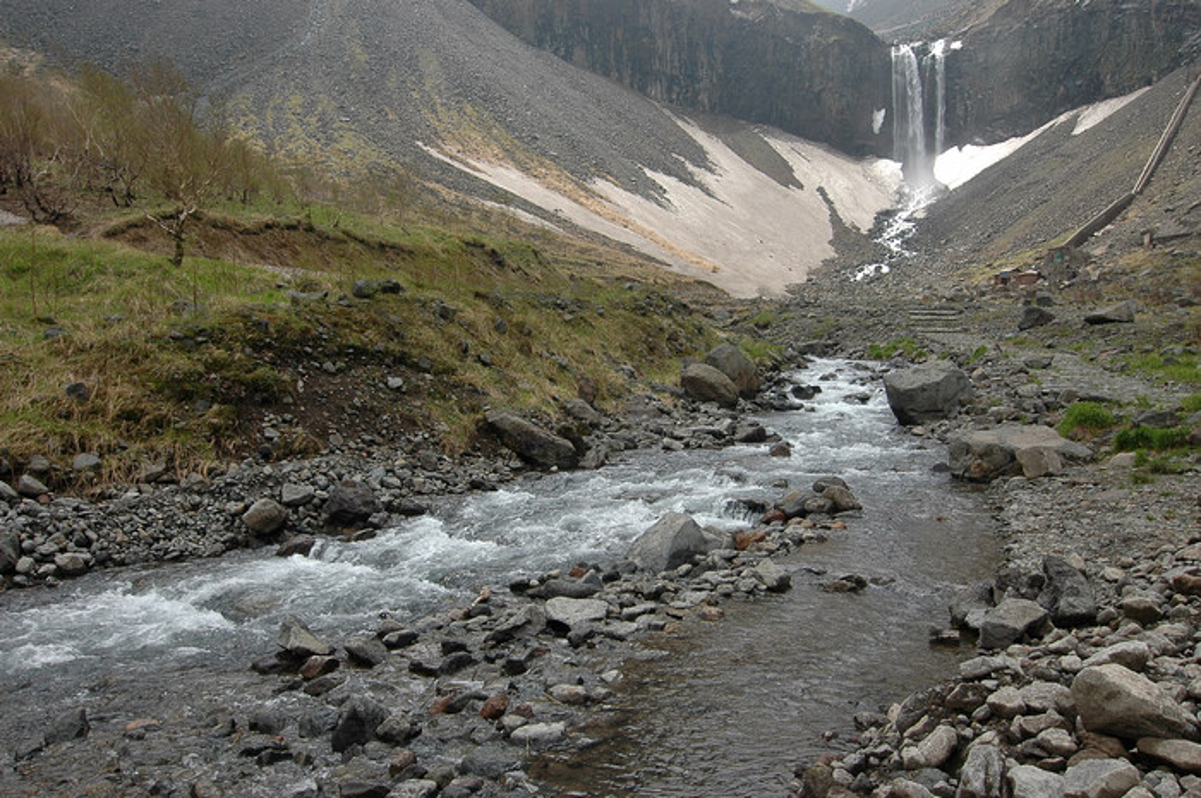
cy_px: 399
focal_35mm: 28
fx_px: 950
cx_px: 600
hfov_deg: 64.6
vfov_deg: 45.6
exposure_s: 1/100
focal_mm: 19
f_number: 11
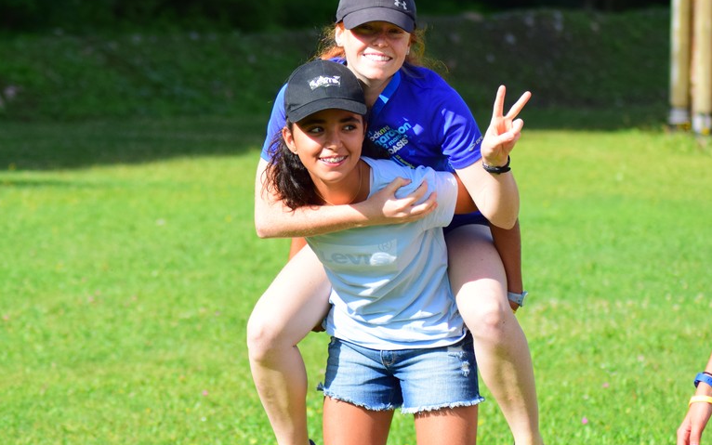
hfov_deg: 9.8
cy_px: 145
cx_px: 305
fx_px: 4166
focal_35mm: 215
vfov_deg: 6.1
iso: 400
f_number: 5
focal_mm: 105
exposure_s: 1/1250
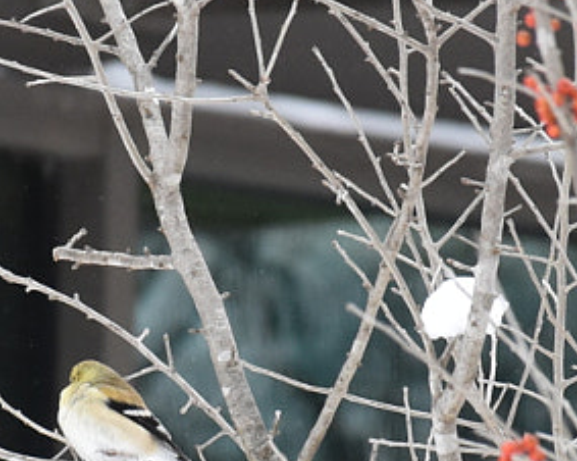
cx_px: 161
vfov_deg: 1.4
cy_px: 326
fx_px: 19045
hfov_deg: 1.7
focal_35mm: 1116
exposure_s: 1/800
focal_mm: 140
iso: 800
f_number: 7.1
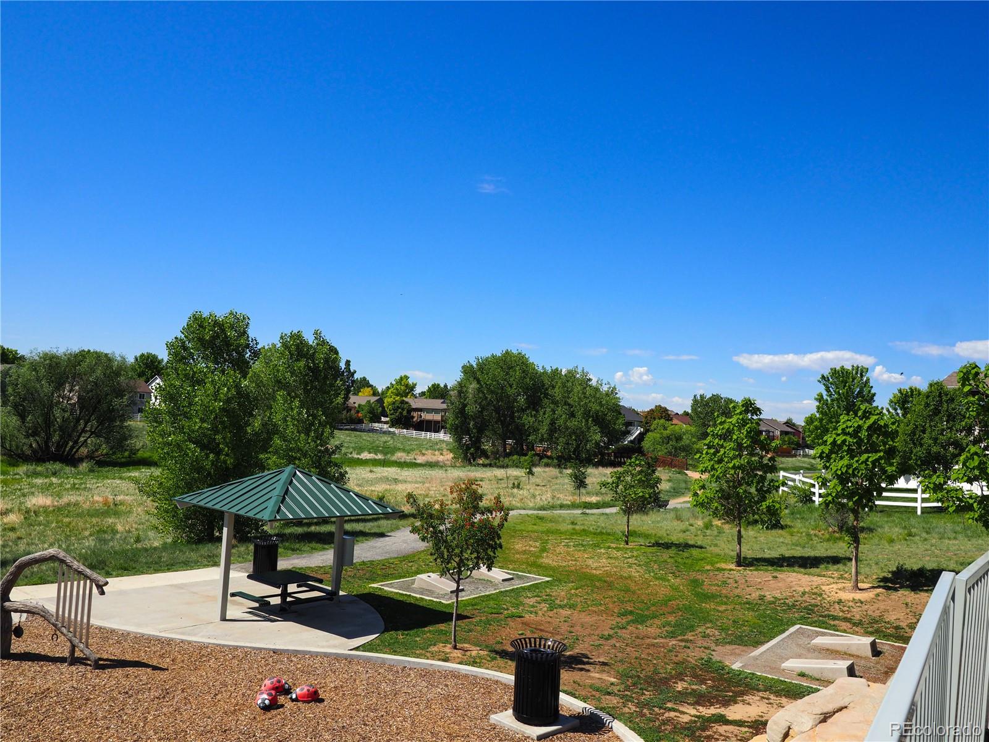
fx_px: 800
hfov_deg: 63.4
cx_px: 494
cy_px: 371
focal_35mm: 28
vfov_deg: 49.7
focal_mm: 14
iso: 200
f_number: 8
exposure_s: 1/500
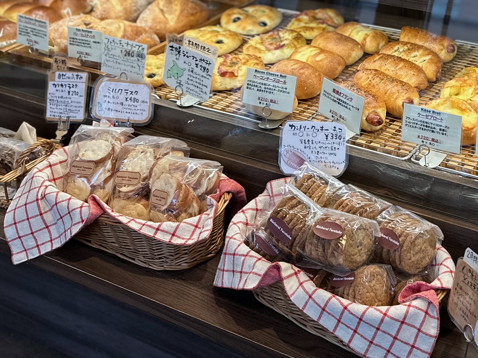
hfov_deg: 31.8
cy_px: -2
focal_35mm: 56
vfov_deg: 24.9
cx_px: 476
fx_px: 773
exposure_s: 1/100
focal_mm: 6.86
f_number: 1.78
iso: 64
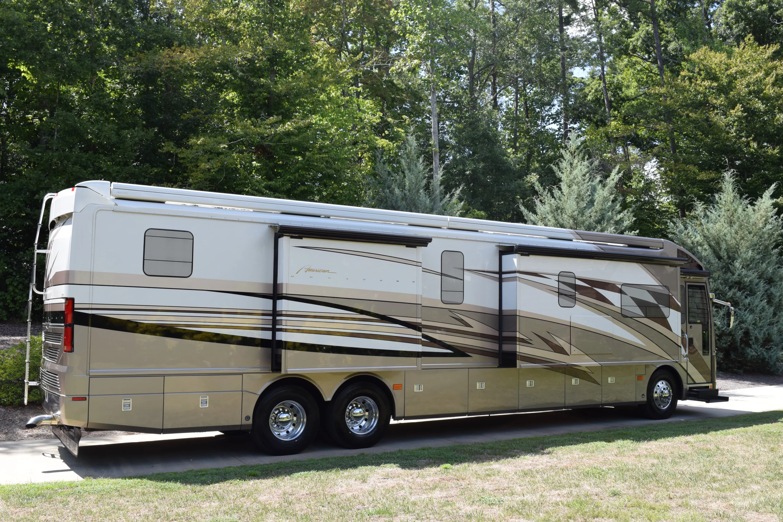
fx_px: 750
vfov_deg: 38.4
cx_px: 392
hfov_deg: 55.1
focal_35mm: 34
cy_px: 261
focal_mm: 23
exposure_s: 1/250
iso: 280
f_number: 8
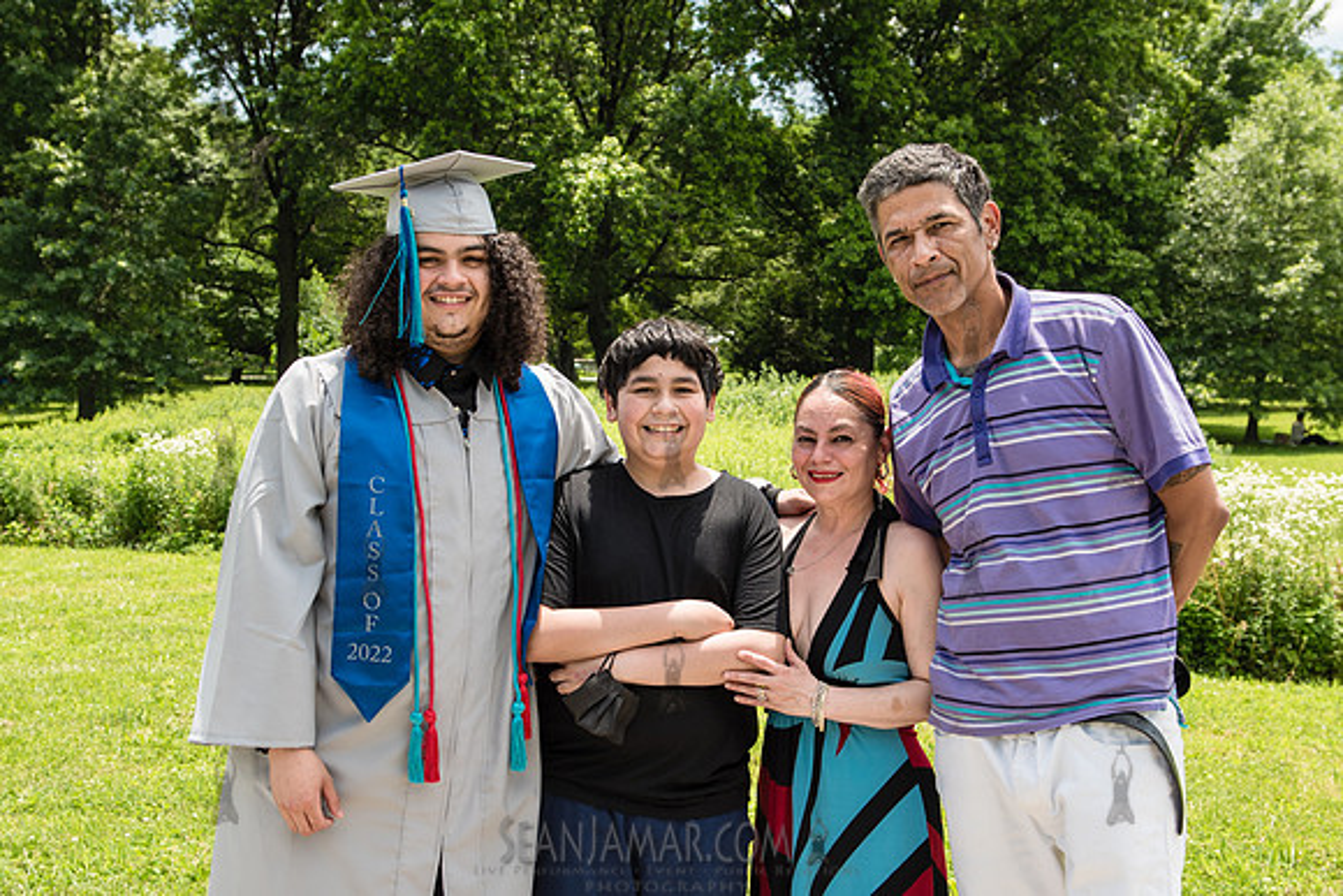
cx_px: 676
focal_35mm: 46
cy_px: 498
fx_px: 1731
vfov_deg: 29.0
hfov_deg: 42.4
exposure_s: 1/500
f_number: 5.6
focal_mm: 36
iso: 200
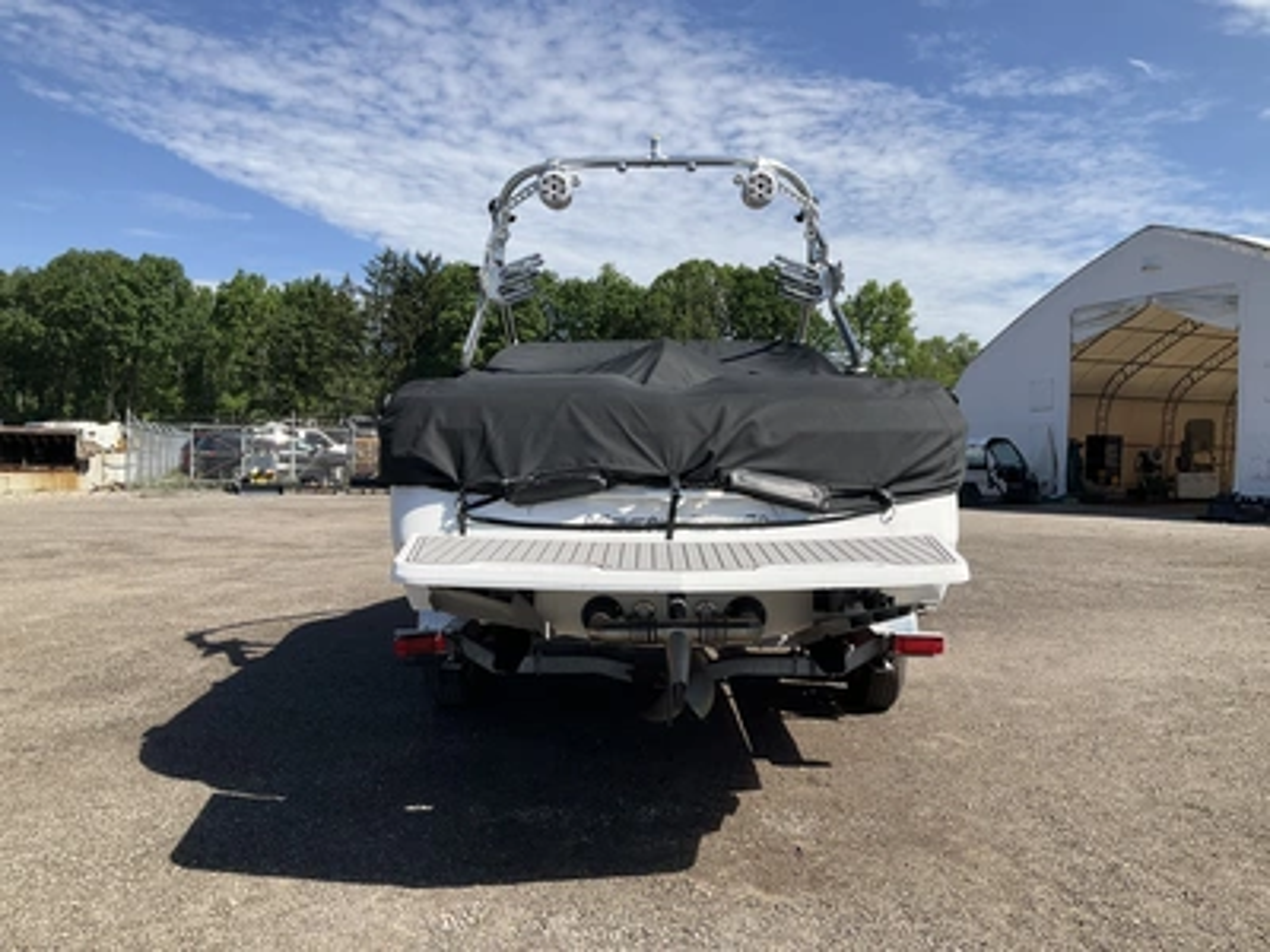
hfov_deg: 61.7
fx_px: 1064
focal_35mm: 29
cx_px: 635
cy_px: 476
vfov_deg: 48.2
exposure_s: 1/1912
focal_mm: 3
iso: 25
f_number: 1.8
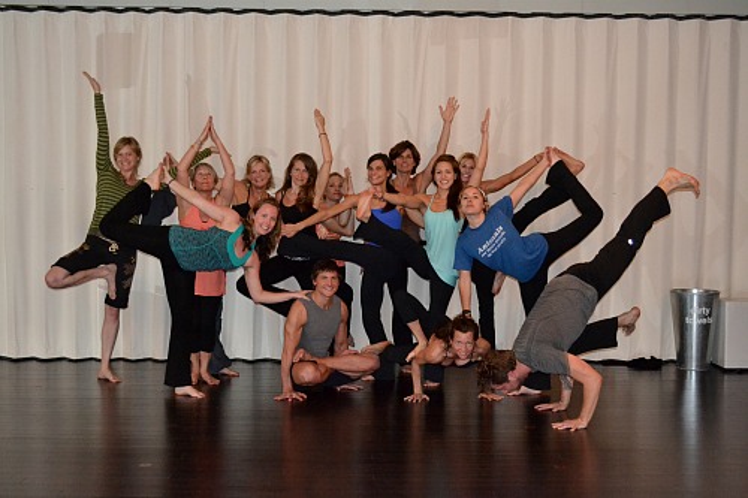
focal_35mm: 48
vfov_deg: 28.1
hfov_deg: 41.1
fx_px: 997
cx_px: 374
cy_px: 249
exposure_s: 1/60
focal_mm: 32
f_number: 4.8
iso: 3200
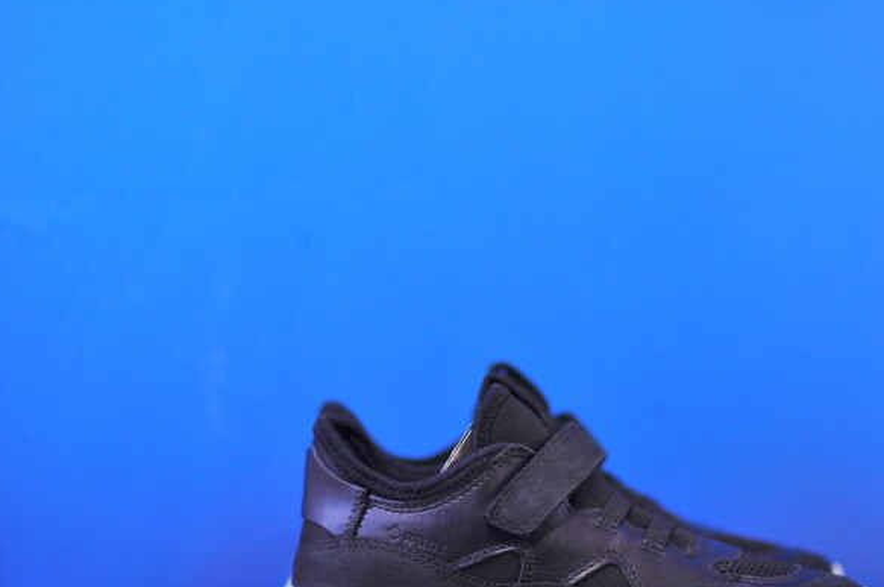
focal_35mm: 103
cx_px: 569
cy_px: 385
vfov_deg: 13.2
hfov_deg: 19.8
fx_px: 2526
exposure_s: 1/320
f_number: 2
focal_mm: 50
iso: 250
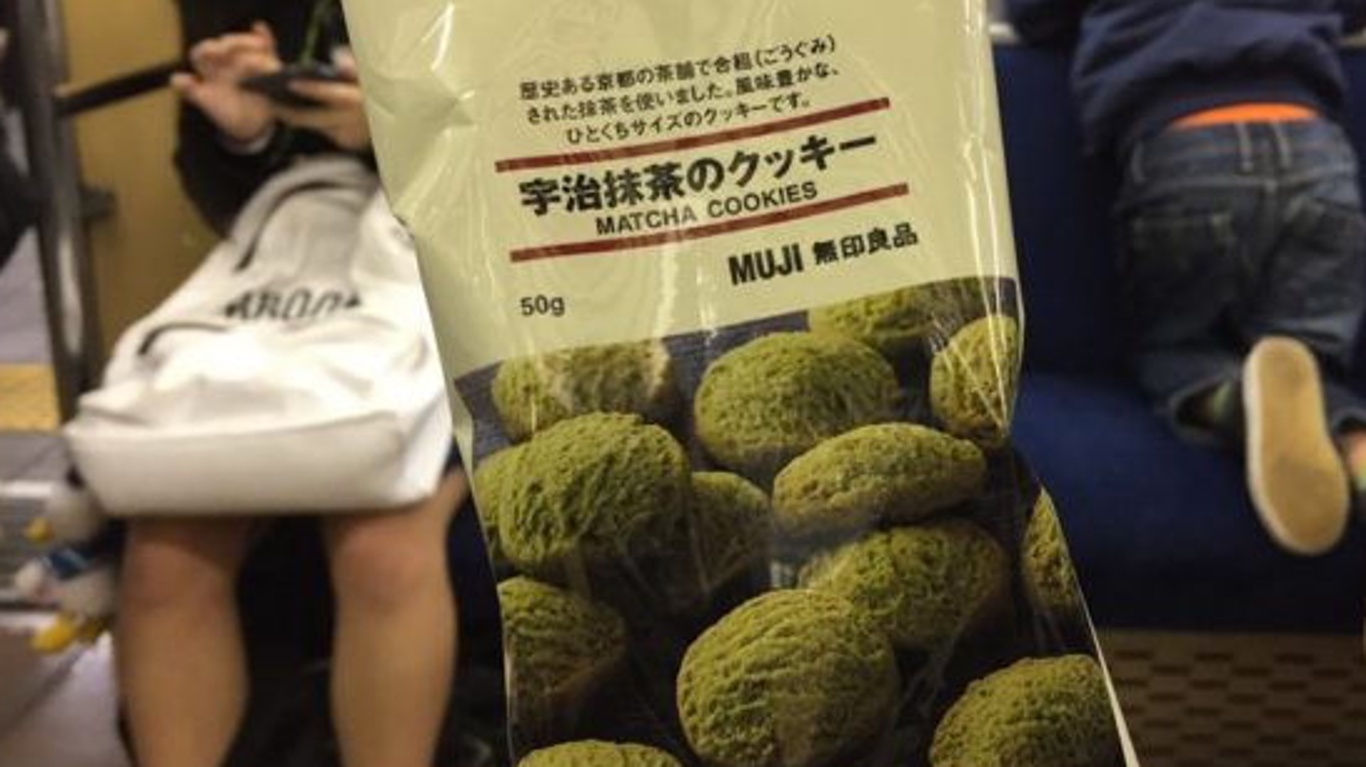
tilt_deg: -14.8
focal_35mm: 37
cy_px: 317
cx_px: 734
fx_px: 1339
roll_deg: -1.0
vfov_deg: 31.9
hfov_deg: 54.0
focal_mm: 4.15
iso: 125
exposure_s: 1/30
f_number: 2.2
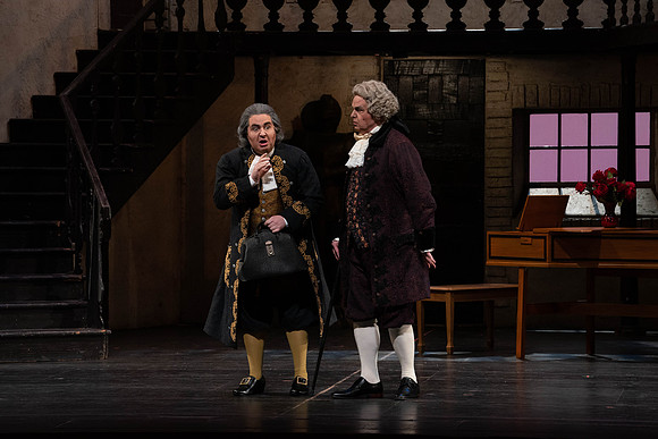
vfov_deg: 7.7
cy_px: 220
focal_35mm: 179
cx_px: 329
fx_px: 3272
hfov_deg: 11.5
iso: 3200
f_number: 8
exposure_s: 1/250
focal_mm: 179
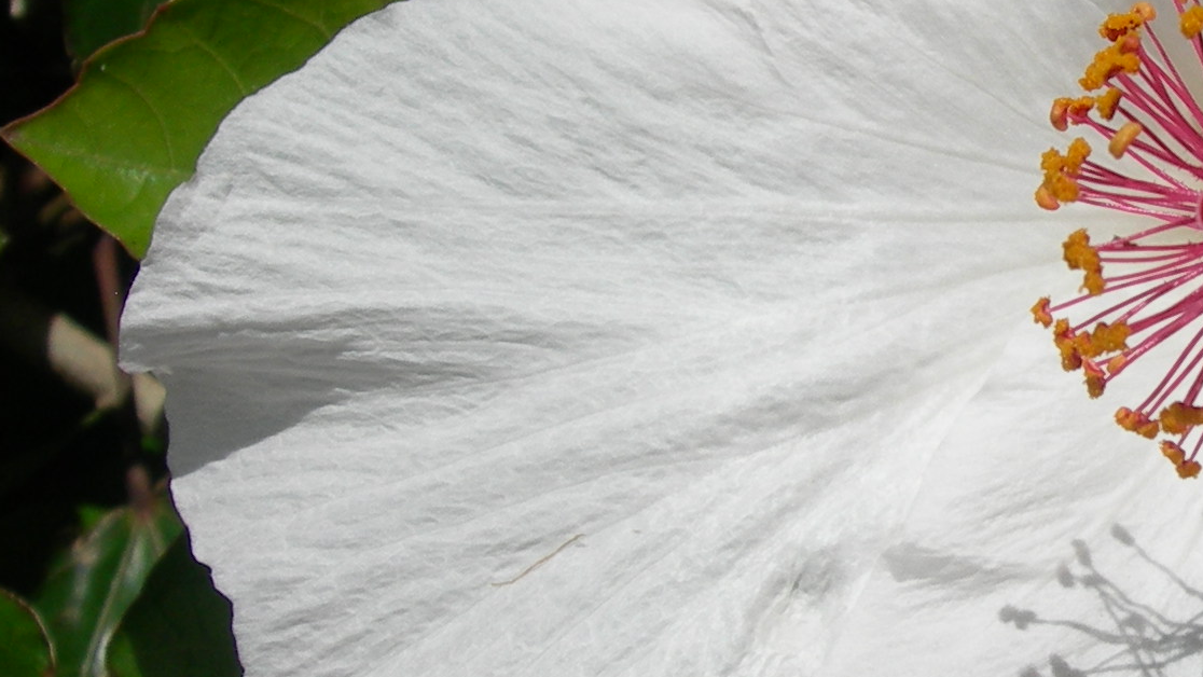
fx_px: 3637
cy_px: 322
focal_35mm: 114
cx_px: 1319
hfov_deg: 18.1
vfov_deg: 10.6
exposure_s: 1/1470
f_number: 4.8
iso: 50
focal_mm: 7.8
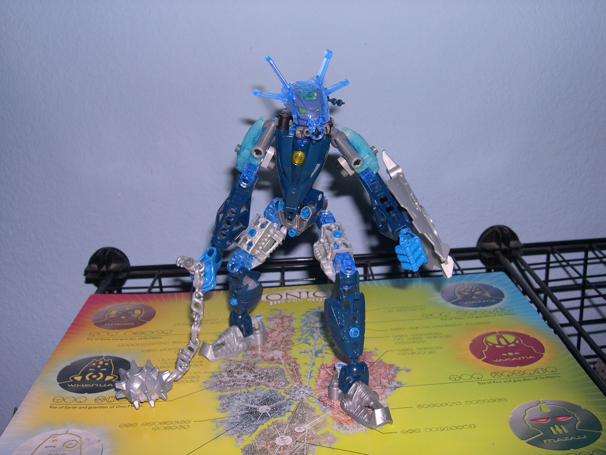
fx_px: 665
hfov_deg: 49.0
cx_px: 303
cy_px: 228
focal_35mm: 38
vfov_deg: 37.7
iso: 100
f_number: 7.6
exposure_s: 1/60
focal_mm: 8
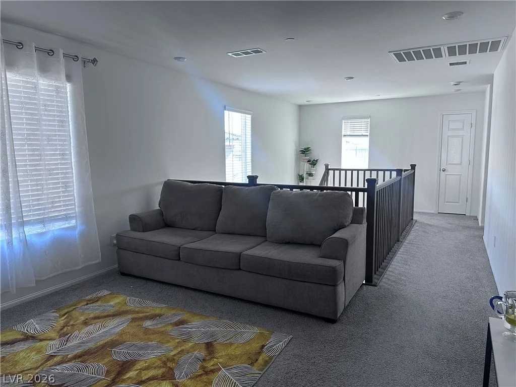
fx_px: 358
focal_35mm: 24
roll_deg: +0.0
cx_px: 258
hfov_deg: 71.6
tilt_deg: -3.8
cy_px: 194
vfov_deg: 56.8
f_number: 1.78
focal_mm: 6.86
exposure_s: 1/121
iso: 200
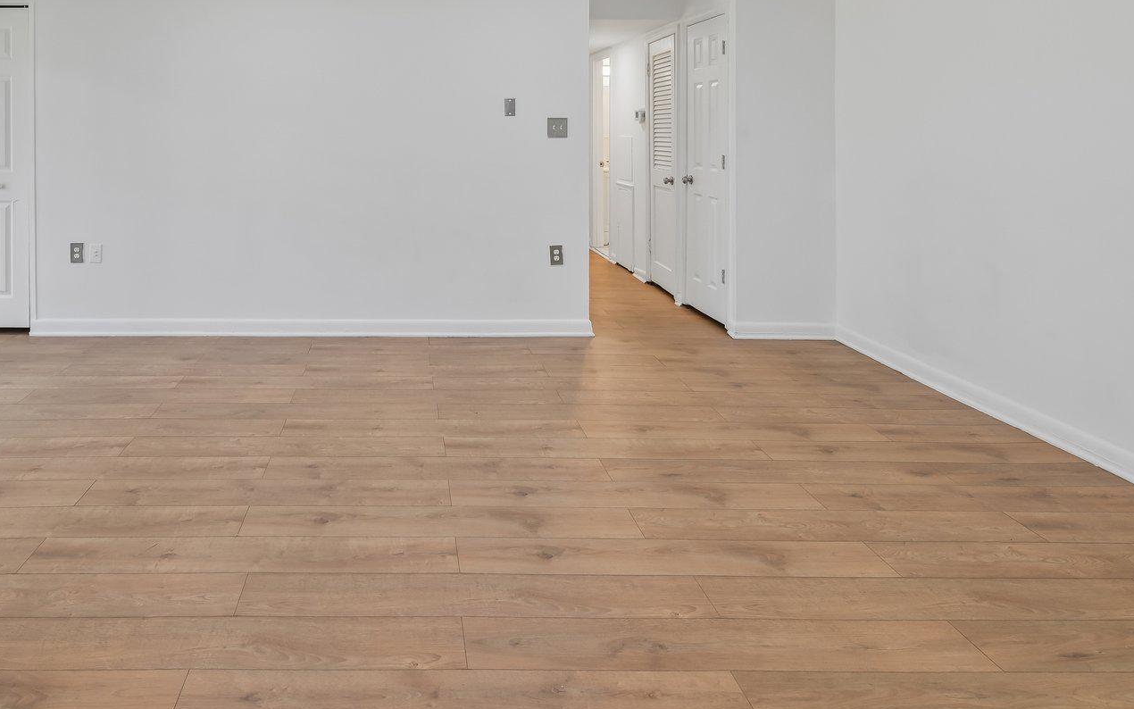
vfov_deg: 49.7
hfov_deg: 75.2
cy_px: 135
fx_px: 711
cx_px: 396
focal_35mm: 23
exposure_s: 1/15
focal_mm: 14
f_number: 8
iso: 280
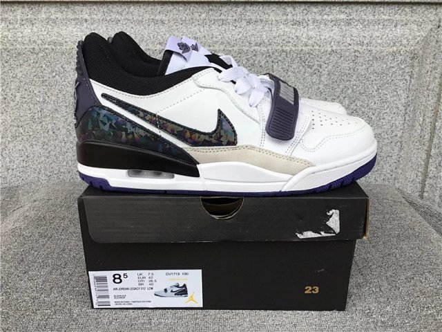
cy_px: 166
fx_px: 396
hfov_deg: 58.4
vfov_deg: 45.4
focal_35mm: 31
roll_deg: +0.3
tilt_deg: -19.0
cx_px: 221
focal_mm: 3.3
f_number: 2.4
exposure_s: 1/175
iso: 25
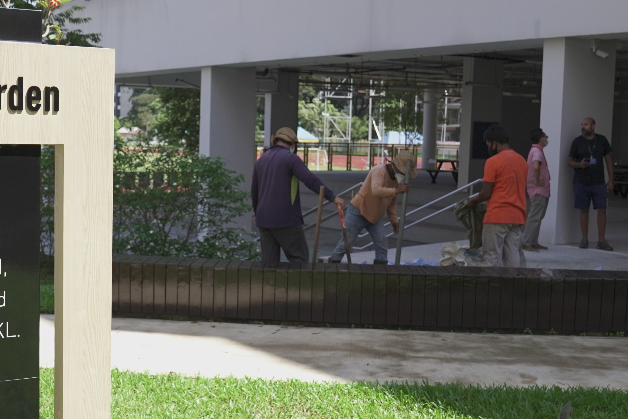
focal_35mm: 52
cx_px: 190
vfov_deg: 26.0
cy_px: 238
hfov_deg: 37.6
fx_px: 907
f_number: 4.5
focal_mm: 24
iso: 400
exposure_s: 1/1000
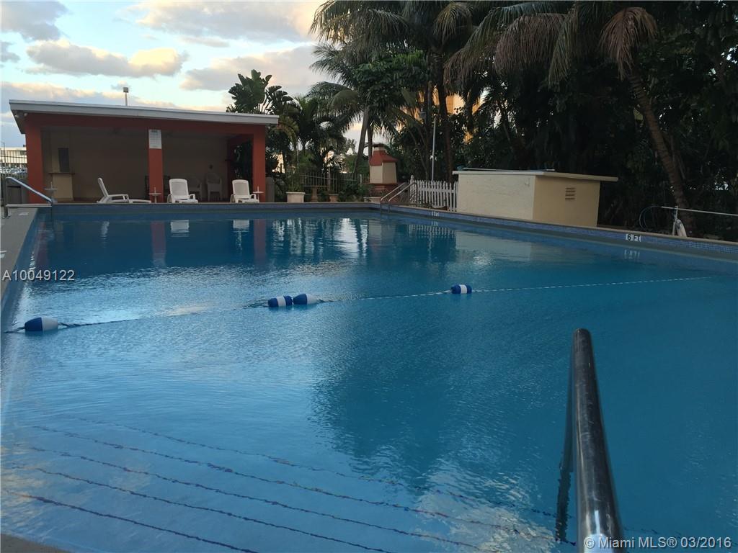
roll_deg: -0.9
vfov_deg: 48.2
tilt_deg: -8.0
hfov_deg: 61.7
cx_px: 369
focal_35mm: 29
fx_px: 618
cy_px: 276
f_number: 2.2
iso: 32
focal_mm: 4.15
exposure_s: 1/120
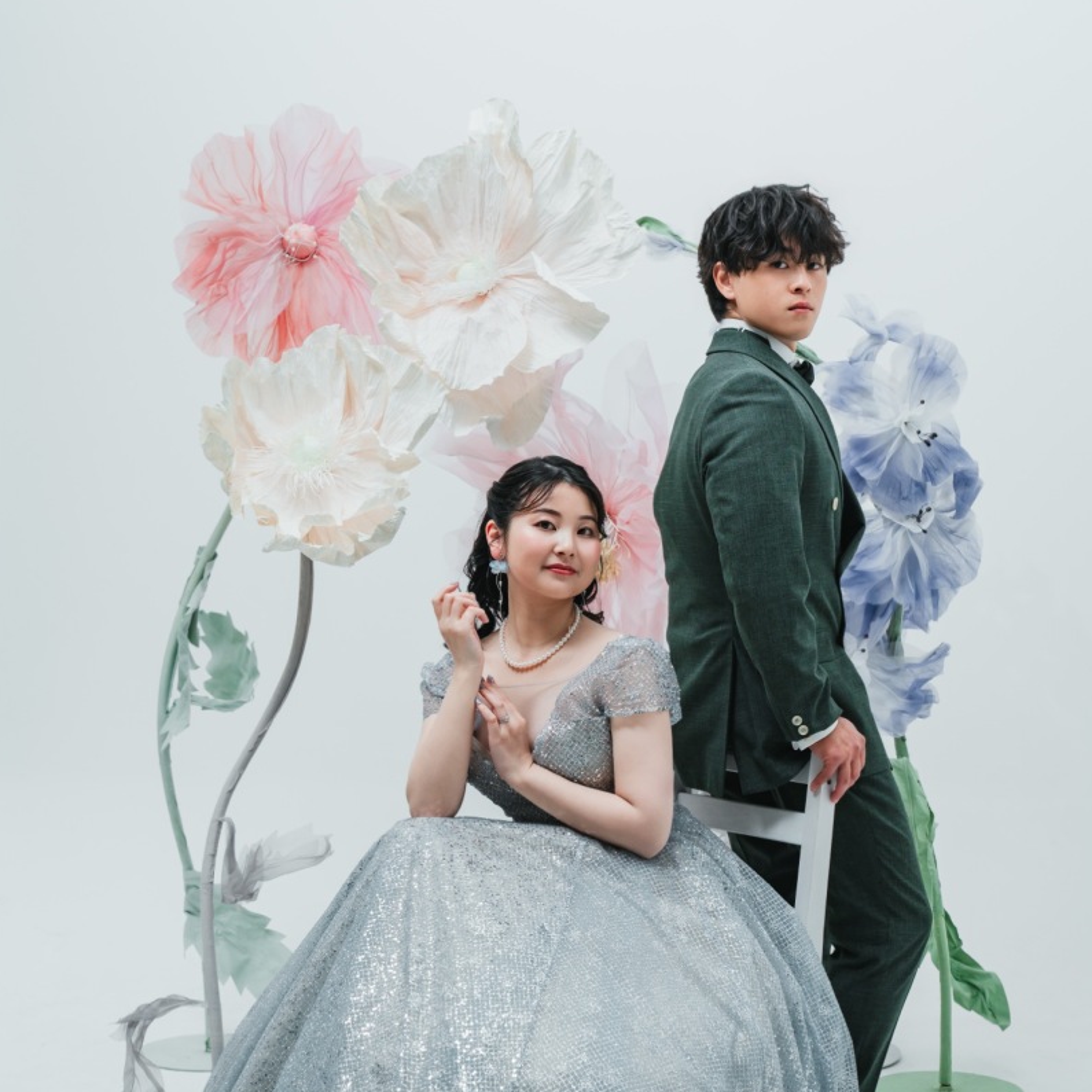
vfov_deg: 25.2
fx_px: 2427
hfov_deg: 25.4
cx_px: 544
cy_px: 718
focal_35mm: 68
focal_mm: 53
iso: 640
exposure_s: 1/200
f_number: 4.5
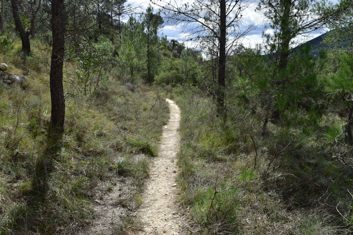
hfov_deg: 61.9
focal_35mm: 30
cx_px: 176
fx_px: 294
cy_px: 118
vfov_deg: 43.6
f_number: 14
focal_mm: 20
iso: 400
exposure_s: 1/400
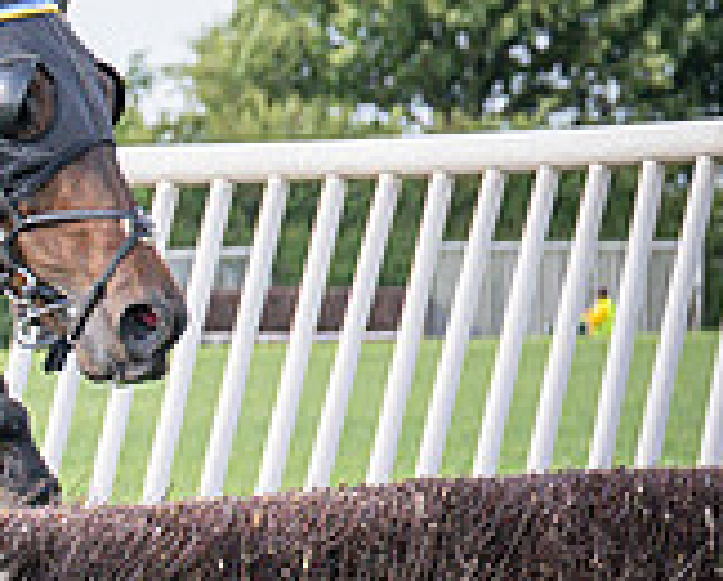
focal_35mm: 481
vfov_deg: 3.2
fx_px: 10305
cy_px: 682
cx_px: -1137
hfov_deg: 3.9
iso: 400
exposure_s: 1/1250
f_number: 4
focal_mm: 70
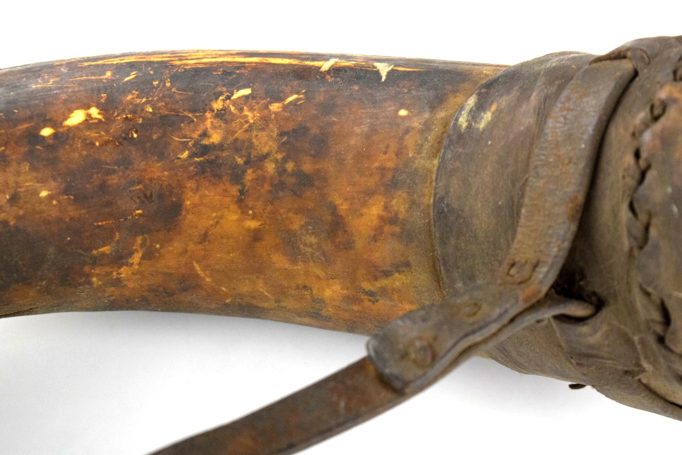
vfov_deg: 15.3
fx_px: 1697
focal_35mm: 90
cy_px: 244
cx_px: 344
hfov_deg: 22.7
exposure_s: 1/2000
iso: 1600
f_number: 5.6
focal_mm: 55
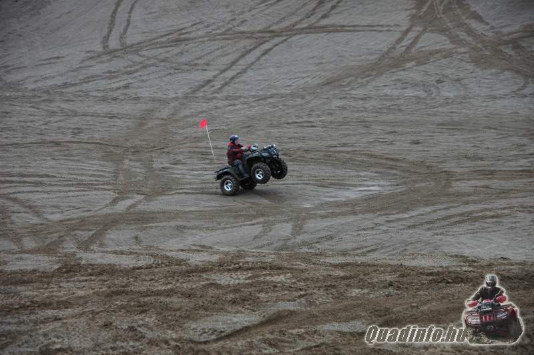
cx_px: 267
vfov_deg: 11.7
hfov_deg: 17.5
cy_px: 178
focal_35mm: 117
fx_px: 1734
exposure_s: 1/125
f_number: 5.6
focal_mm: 78
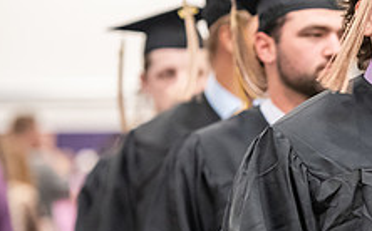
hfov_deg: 6.0
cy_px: 110
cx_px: 409
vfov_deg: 3.8
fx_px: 3513
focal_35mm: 347
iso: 3200
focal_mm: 130
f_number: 3.2
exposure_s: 1/200
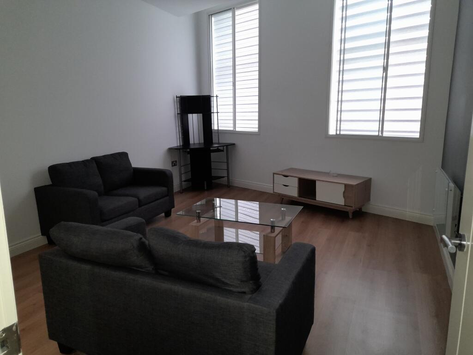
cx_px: 236
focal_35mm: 25
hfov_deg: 69.4
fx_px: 342
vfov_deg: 54.9
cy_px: 178
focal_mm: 4.6
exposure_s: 1/50
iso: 250
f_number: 2
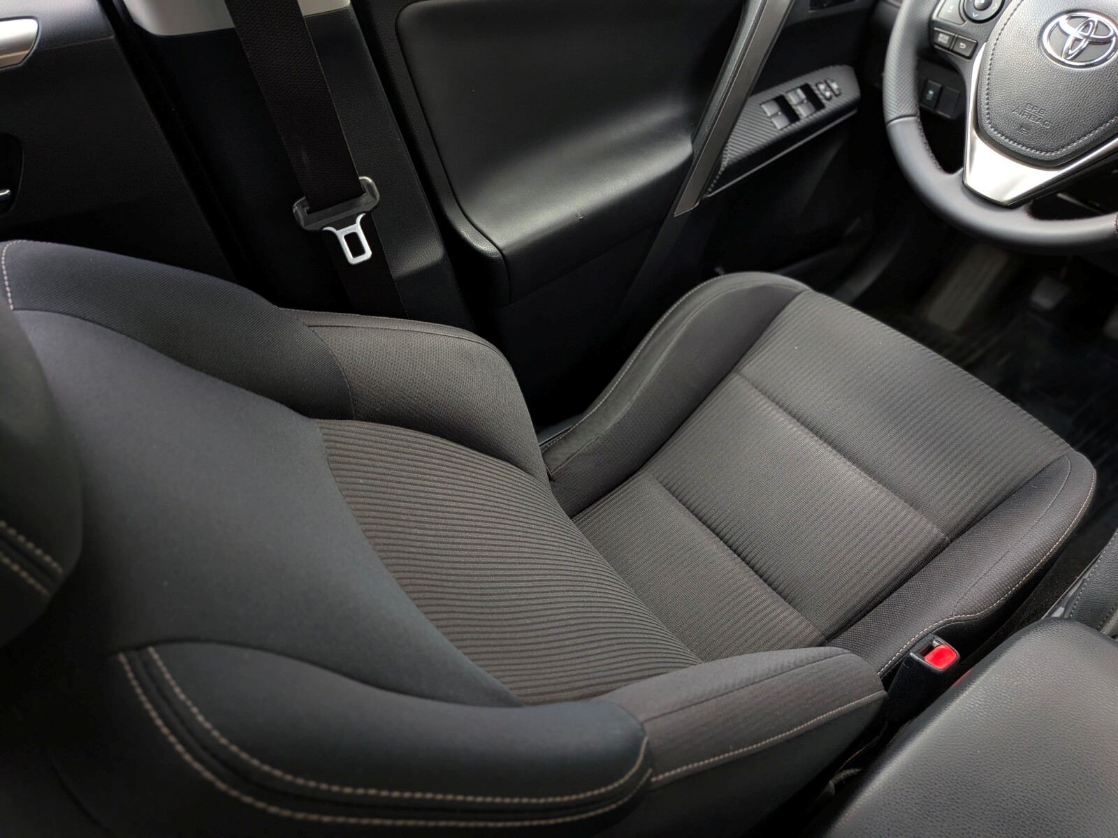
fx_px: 775
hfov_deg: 71.6
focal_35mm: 24
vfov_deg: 56.8
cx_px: 559
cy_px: 419
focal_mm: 4.53
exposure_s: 1/79.2
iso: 180
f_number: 1.7
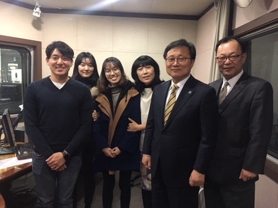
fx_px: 233
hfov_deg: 61.7
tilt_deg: -5.8
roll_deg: -1.2
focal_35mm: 29
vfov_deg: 48.2
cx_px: 139
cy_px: 104
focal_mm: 4.15
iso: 200
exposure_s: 1/17
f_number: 2.2
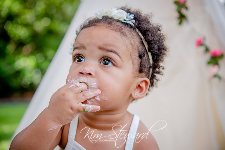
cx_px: 112
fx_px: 406
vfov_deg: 20.9
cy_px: 75
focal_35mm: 65
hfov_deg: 31.0
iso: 100
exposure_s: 1/200
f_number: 4
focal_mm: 65
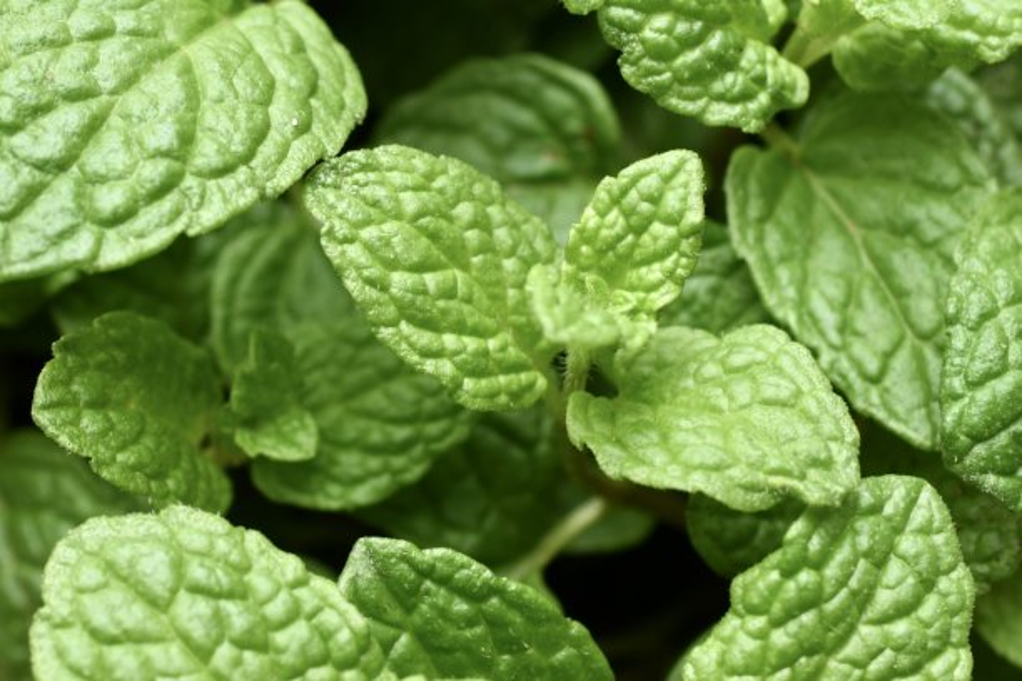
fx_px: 1703
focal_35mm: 60
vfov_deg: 22.6
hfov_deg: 33.4
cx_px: 511
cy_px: 340
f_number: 8
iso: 100
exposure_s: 1/2
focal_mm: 40
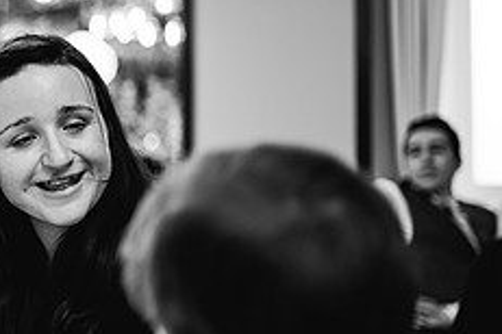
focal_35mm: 88
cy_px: 151
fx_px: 1227
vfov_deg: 15.5
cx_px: -100
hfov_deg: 21.5
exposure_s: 1/250
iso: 400
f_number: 1.4
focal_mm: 35
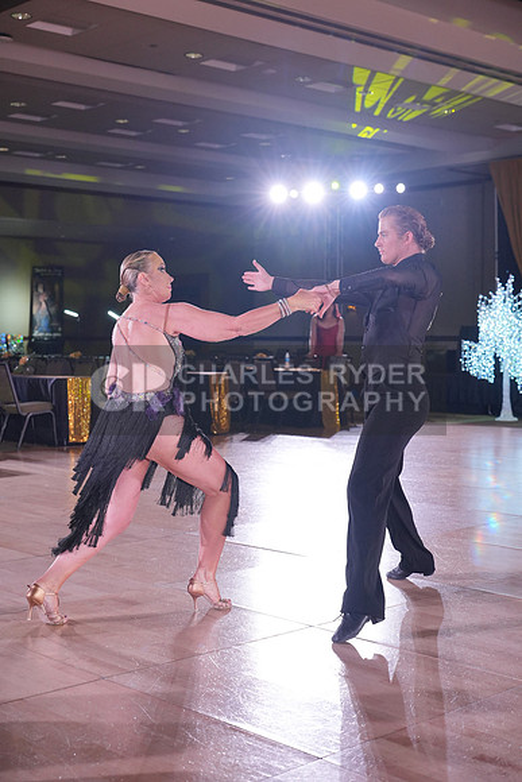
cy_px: 391
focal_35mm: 50
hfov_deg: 27.0
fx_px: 1087
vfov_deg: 39.6
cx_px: 261
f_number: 4
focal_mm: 50
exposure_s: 1/400
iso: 2000
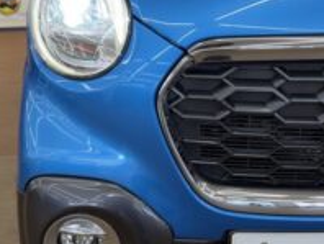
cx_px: 101
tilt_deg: -12.8
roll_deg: +2.7
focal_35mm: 46
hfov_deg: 40.5
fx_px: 431
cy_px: 81
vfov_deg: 31.3
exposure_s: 1/100
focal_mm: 5.96
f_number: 1.6
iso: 50
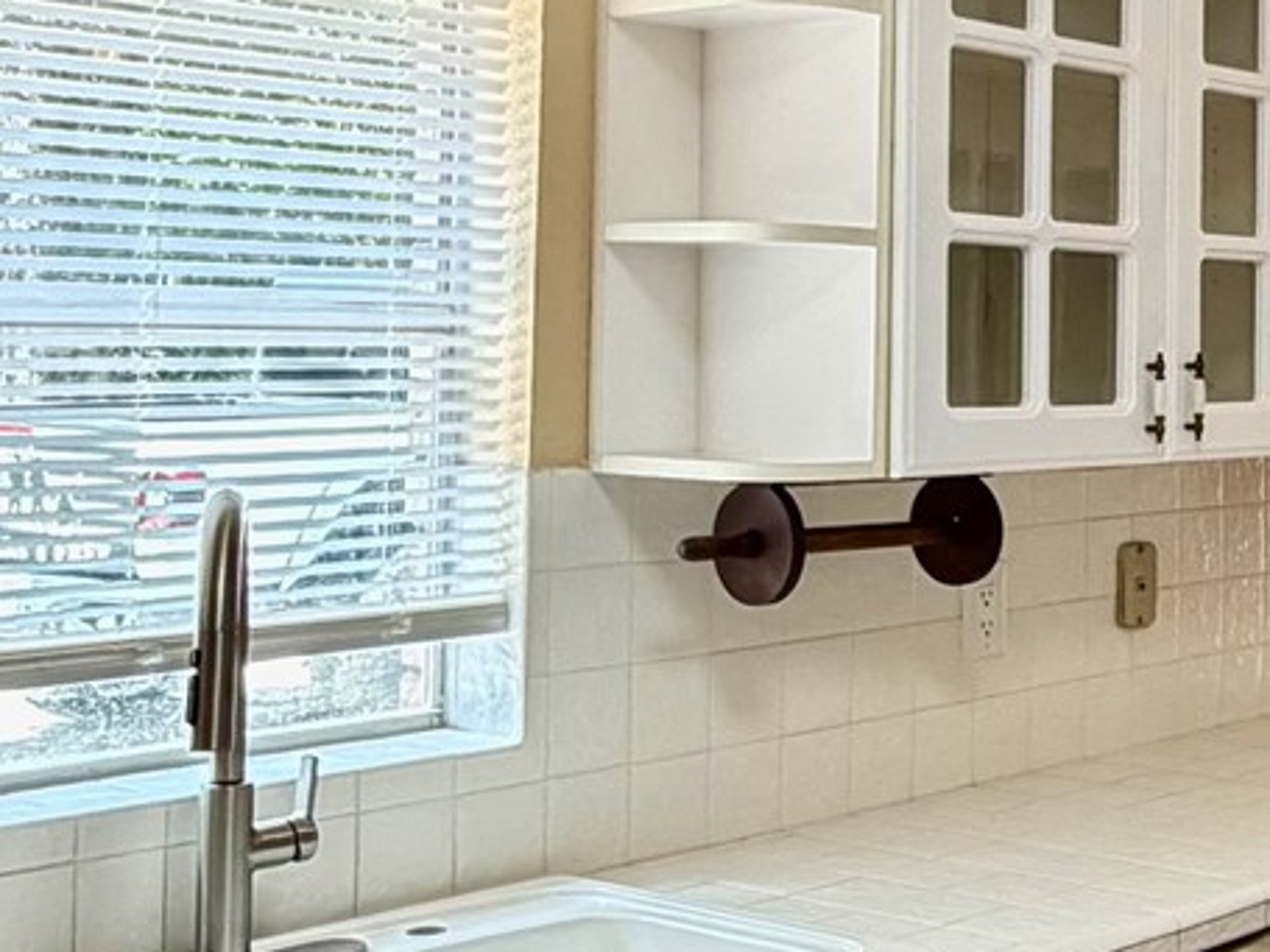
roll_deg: -0.7
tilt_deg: +0.9
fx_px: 2311
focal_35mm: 63
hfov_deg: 28.2
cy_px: 299
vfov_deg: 23.1
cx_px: 1373
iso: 320
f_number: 2.2
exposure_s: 1/119
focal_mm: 2.22
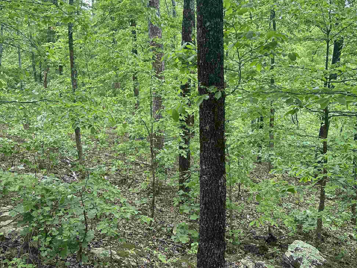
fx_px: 392
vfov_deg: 37.7
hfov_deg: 48.9
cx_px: 159
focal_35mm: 38
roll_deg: +2.5
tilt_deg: -9.9
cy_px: 127
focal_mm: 6.86
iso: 80
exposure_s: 1/464
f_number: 1.78
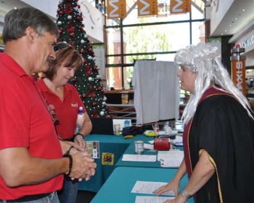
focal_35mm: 35
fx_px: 263
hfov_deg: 51.5
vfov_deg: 42.2
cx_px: 117
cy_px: 101
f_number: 3.8
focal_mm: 20
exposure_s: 1/125
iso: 450
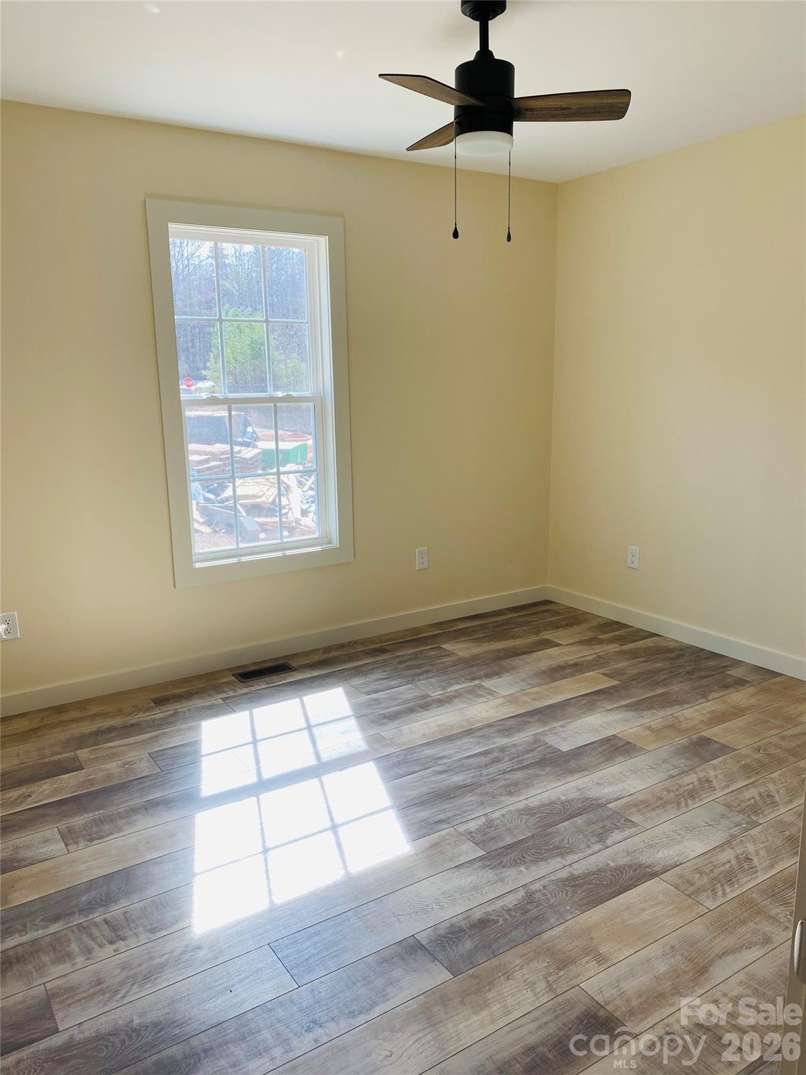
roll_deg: +0.9
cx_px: 403
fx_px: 807
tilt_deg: -12.0
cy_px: 538
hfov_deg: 53.1
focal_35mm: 26
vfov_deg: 67.3
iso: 32
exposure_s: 1/163
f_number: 1.8
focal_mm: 4.25
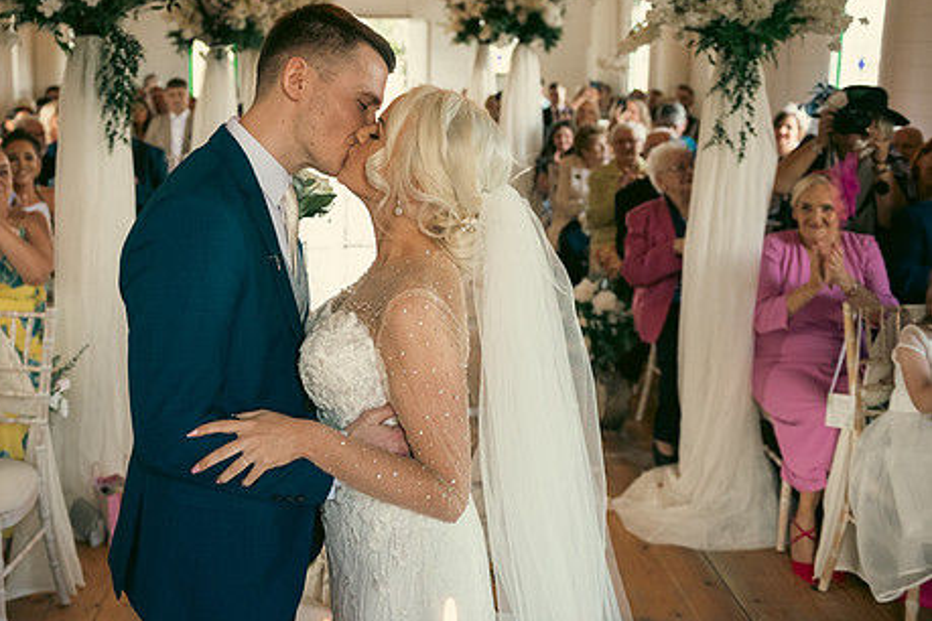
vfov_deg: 31.1
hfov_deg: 45.0
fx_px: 1113
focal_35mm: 43
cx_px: 345
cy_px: 236
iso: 640
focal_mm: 34
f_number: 3.5
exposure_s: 1/160
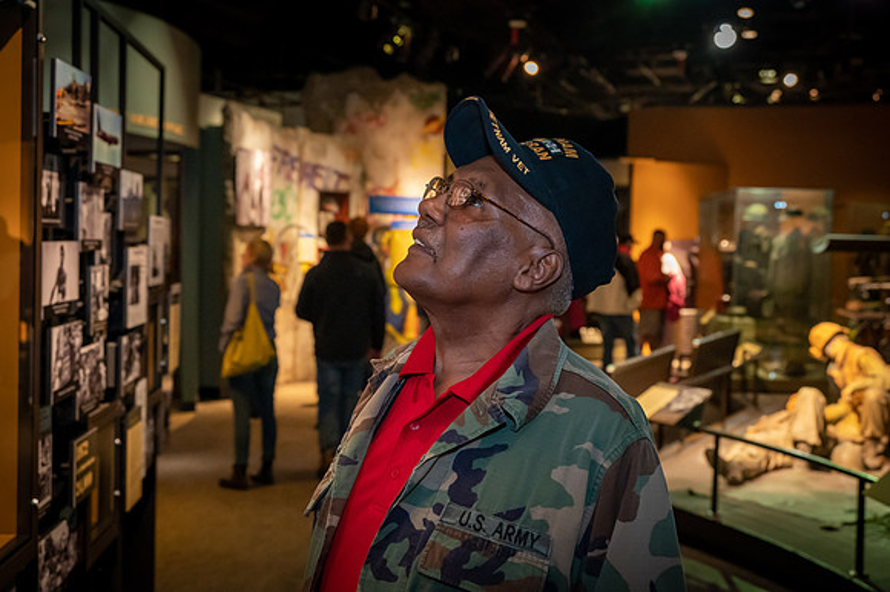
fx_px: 1161
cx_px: 445
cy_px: 296
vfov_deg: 28.6
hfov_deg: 41.9
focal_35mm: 47
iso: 6400
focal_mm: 47
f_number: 5.3
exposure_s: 1/30
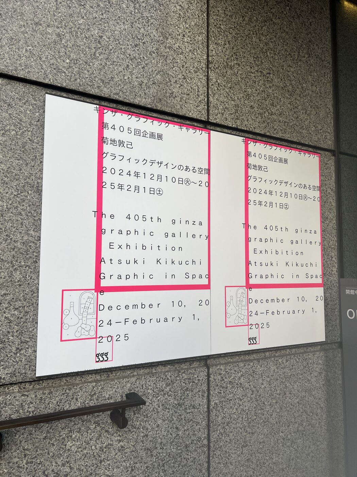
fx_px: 358
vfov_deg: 67.3
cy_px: 238
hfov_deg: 53.1
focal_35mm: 26
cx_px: 178
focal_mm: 5.7
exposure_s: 1/572
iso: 50
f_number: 1.5
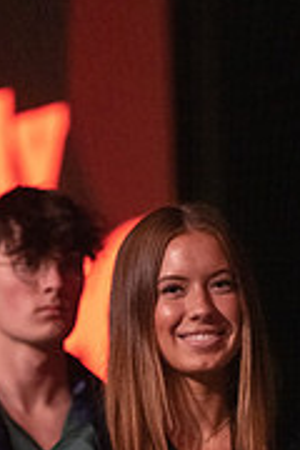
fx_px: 4587
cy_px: 422
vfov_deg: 5.6
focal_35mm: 367
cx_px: 205
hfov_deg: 3.7
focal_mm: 147
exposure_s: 1/1000
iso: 16000
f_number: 2.8
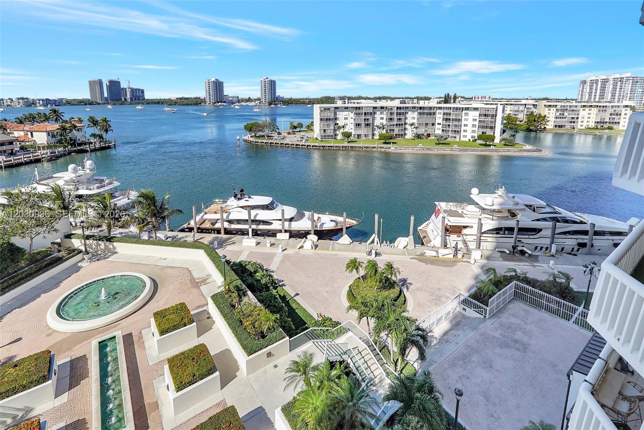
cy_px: 215
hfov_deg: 95.0
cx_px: 322
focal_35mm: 16
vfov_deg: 72.1
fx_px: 295
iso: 640
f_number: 13
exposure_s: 1/1250
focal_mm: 16.5
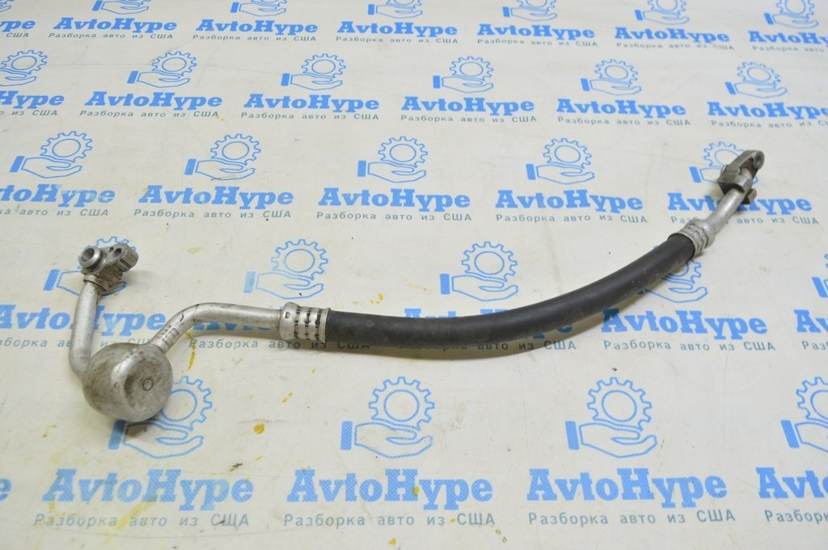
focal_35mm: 30
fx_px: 689
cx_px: 414
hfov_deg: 62.0
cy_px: 275
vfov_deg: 43.5
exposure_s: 1/20
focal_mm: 20
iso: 400
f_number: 5.6
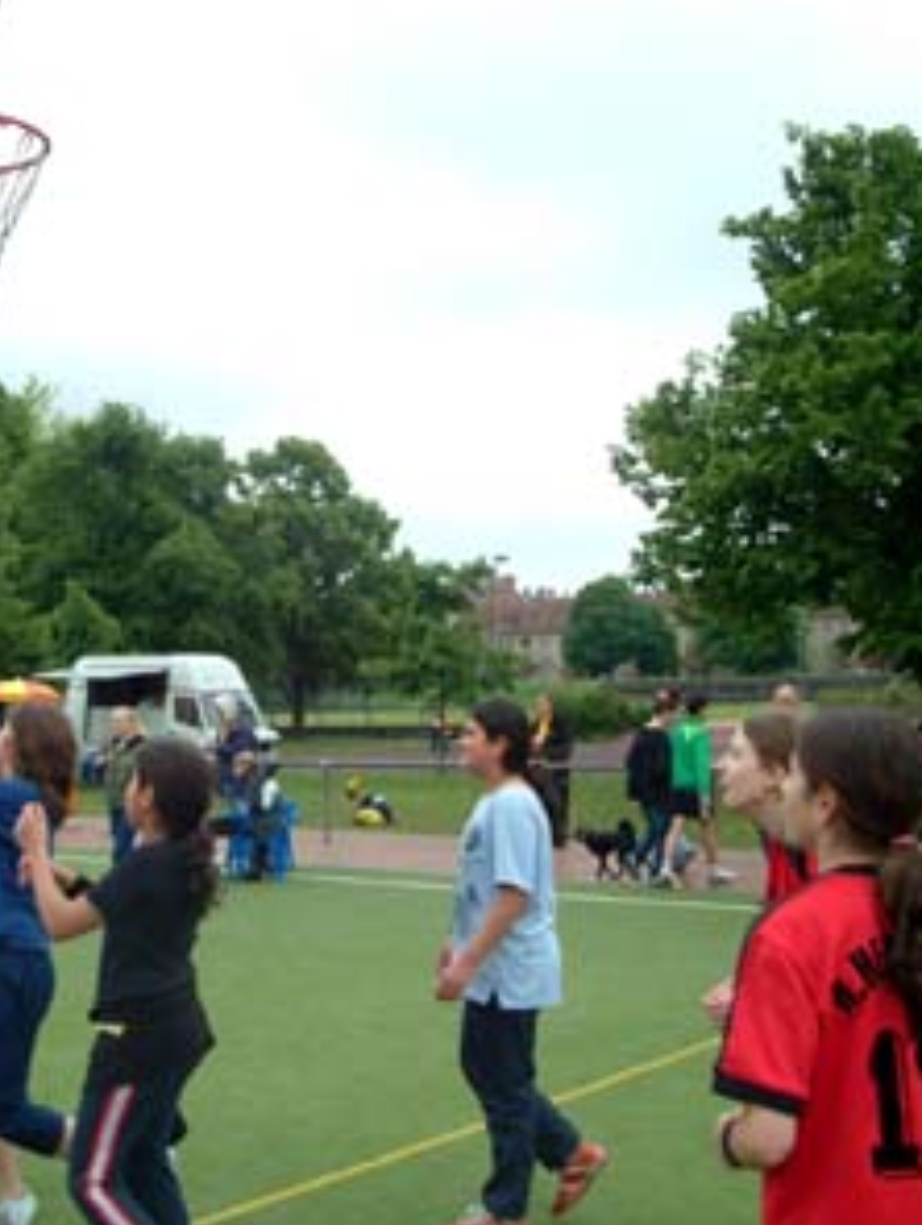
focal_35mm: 42
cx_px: 311
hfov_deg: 34.3
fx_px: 1479
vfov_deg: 45.0
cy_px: 606
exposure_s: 1/250
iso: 400
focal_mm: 19
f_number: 8
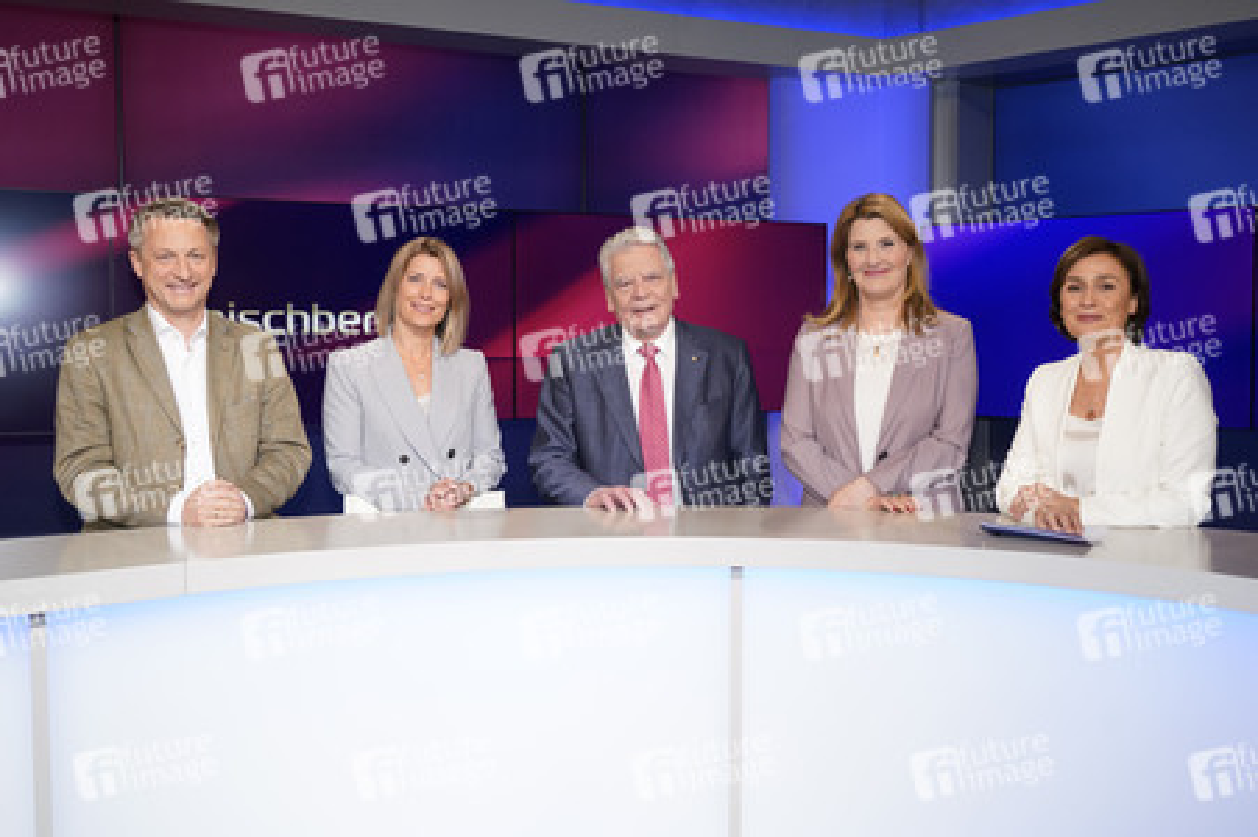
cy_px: 418
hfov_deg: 55.8
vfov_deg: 38.8
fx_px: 1187
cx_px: 629
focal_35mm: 34
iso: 2000
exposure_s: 1/160
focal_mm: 34
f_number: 5
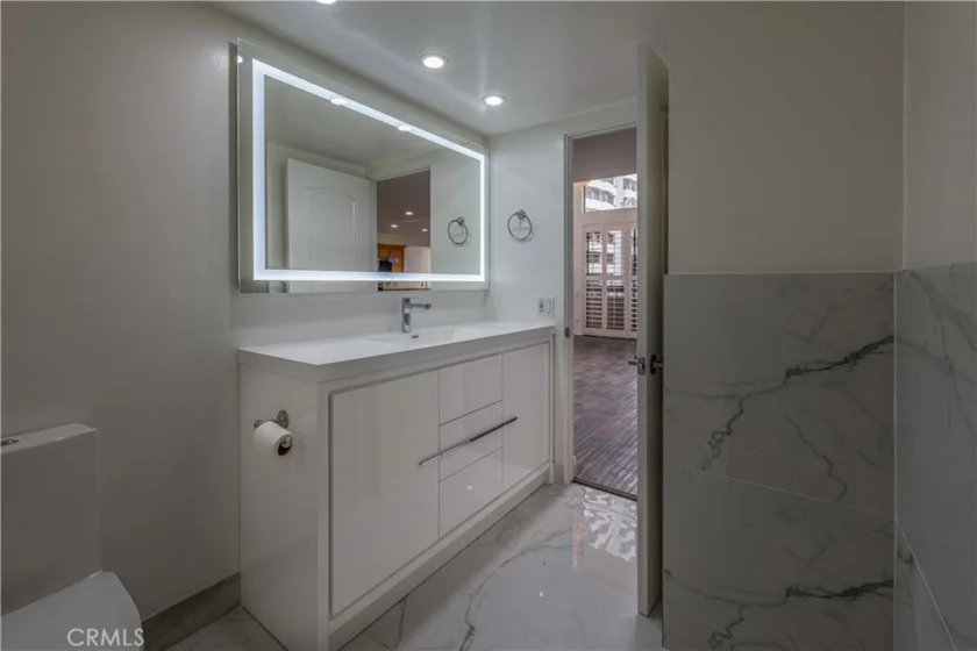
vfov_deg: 81.2
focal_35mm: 14
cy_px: 326
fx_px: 380
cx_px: 488
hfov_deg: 104.3
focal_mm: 14
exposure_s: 1/20
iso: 320
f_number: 9
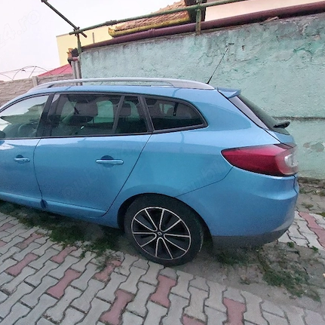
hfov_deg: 86.8
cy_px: 167
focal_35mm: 16
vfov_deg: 87.4
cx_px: 139
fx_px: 170
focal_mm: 1.74
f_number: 2.2
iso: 640
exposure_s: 1/13
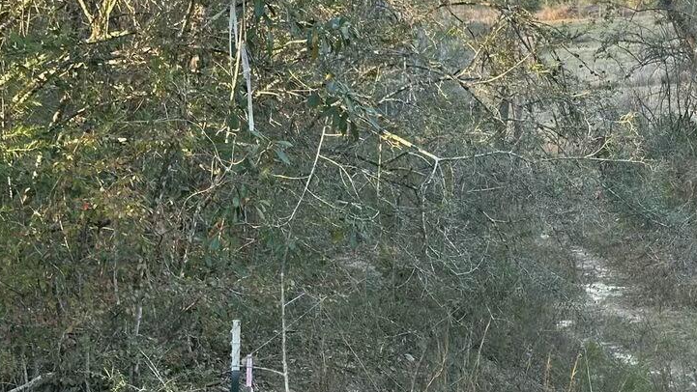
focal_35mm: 99
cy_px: 136
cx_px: 609
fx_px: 1830
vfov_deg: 12.2
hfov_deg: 21.2
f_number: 1.78
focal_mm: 6.86
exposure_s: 1/165
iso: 80
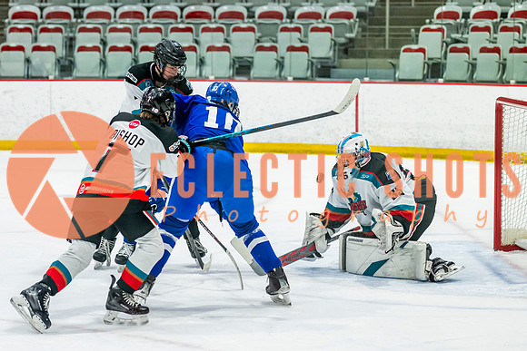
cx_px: 196
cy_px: 173
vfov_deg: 9.8
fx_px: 2052
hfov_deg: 14.6
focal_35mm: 140
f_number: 3.2
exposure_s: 1/1000
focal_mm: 85
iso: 1600
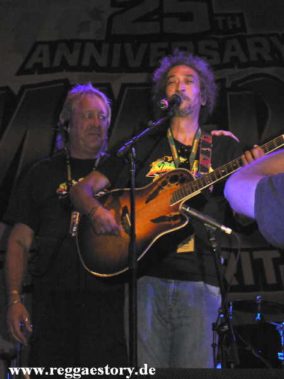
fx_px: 1181
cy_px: 190
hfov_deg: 13.7
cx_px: 142
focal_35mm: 108
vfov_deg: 18.2
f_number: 3.2
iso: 400
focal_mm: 18.6
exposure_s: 1/60
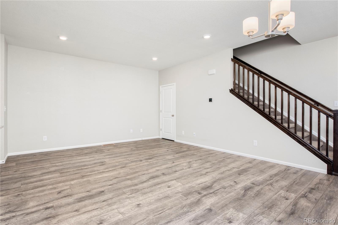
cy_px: 112
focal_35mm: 18
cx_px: 169
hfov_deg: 90.0
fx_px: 169
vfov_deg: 67.4
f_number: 8
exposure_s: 1/15
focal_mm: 18
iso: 400
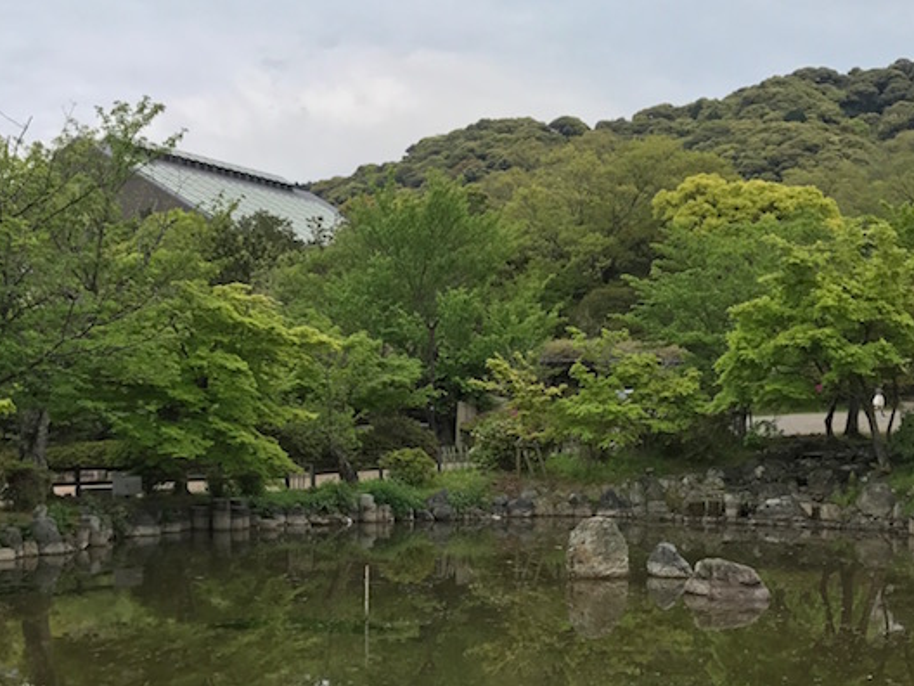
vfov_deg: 26.9
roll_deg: +0.1
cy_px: 563
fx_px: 1399
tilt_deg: -4.8
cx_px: 414
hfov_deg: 36.1
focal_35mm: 53
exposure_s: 1/742
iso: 20
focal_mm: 3.99
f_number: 1.8
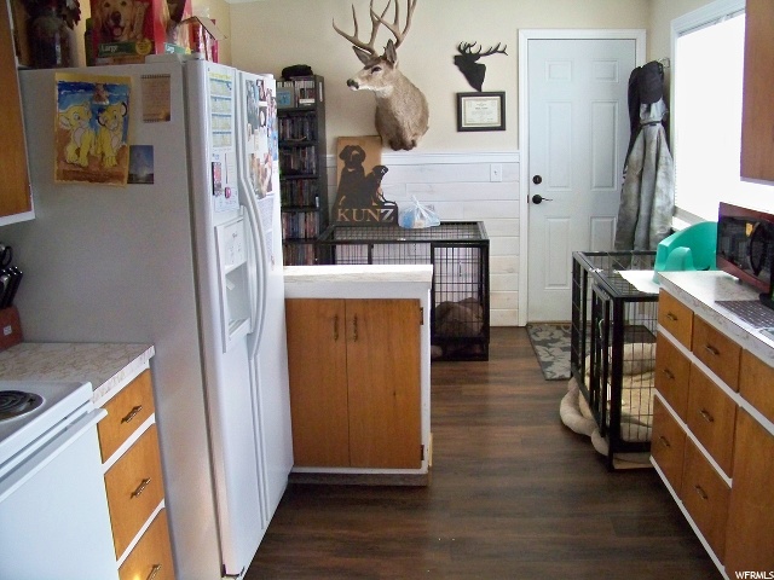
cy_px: 290
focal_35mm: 33
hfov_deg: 55.4
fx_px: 738
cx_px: 387
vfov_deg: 42.9
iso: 1000
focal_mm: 5.85
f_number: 2.8
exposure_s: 1/200
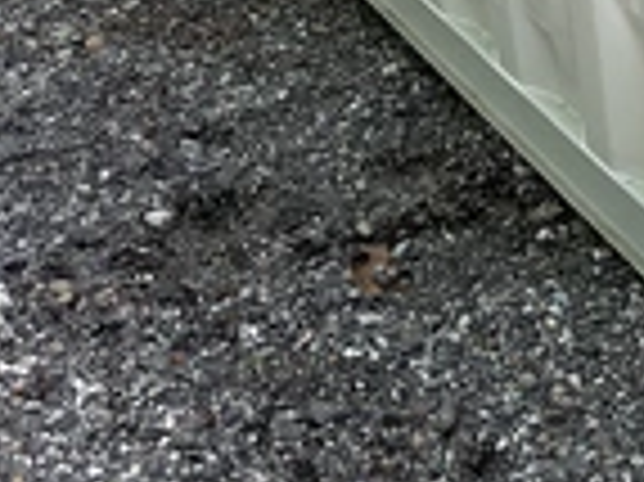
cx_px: 671
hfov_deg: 23.0
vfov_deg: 17.9
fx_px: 1506
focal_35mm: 81
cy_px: 32
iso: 32
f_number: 1.8
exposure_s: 1/122
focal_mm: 3
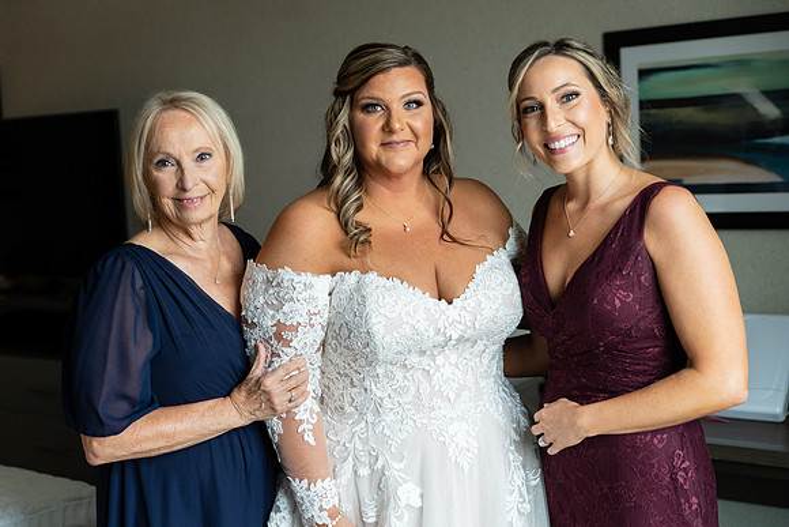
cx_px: 394
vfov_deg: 26.5
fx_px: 1118
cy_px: 264
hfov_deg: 38.9
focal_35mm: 51
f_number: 2.8
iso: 2000
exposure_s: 1/1000
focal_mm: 51
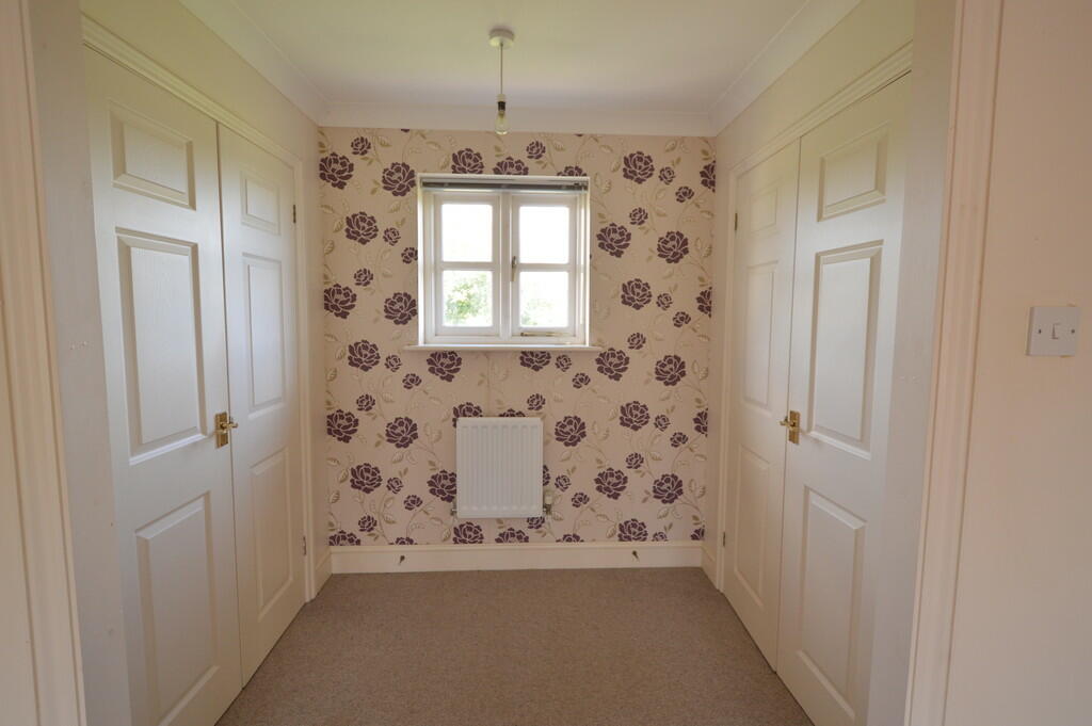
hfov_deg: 100.4
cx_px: 546
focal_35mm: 15
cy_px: 363
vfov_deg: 77.2
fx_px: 455
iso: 400
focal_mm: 10
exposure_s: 1/80
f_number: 4.5
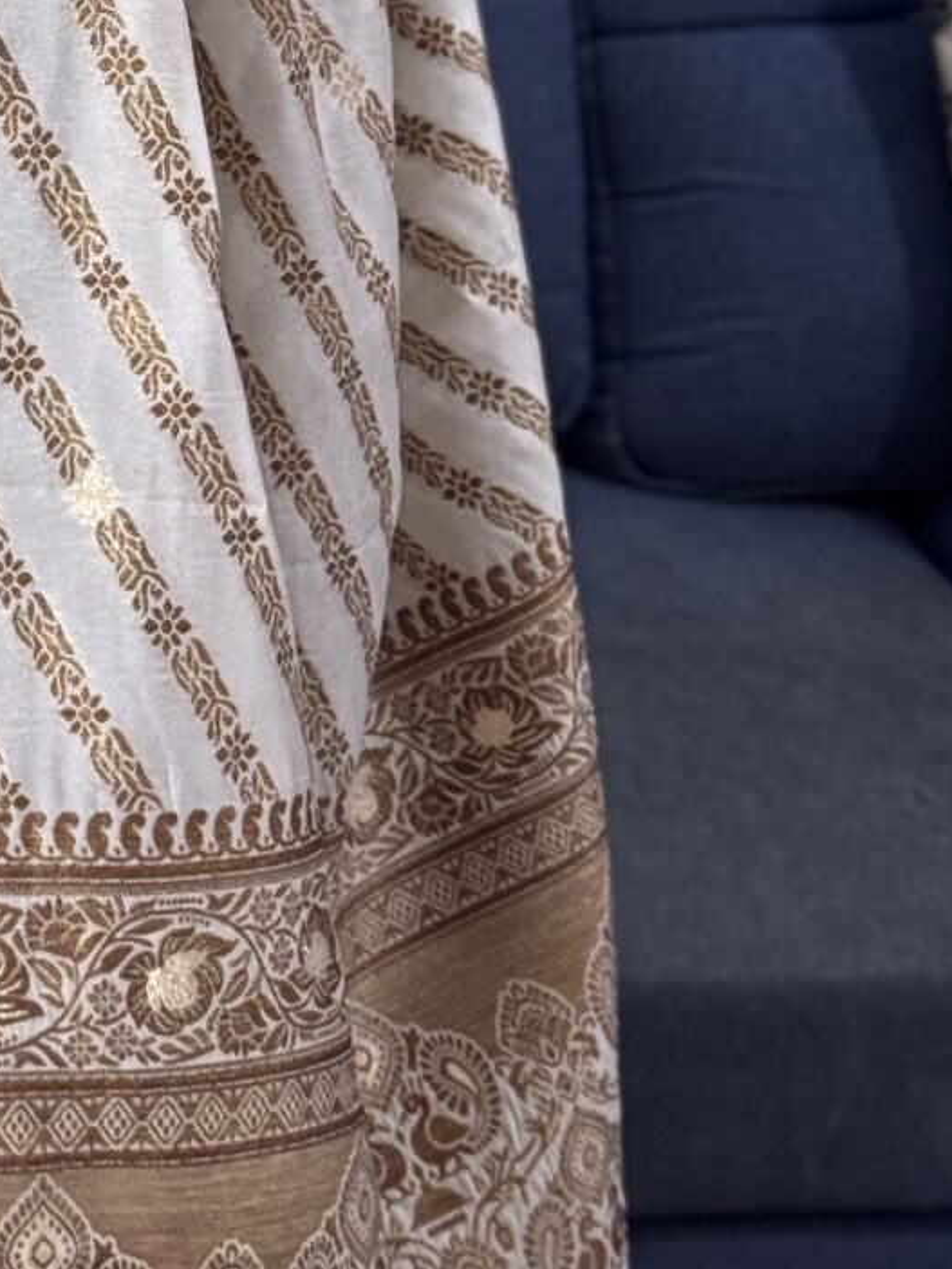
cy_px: -580
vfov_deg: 13.4
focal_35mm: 140
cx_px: -213
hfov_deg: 10.4
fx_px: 5131
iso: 160
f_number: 1.78
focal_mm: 6.76
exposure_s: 1/50
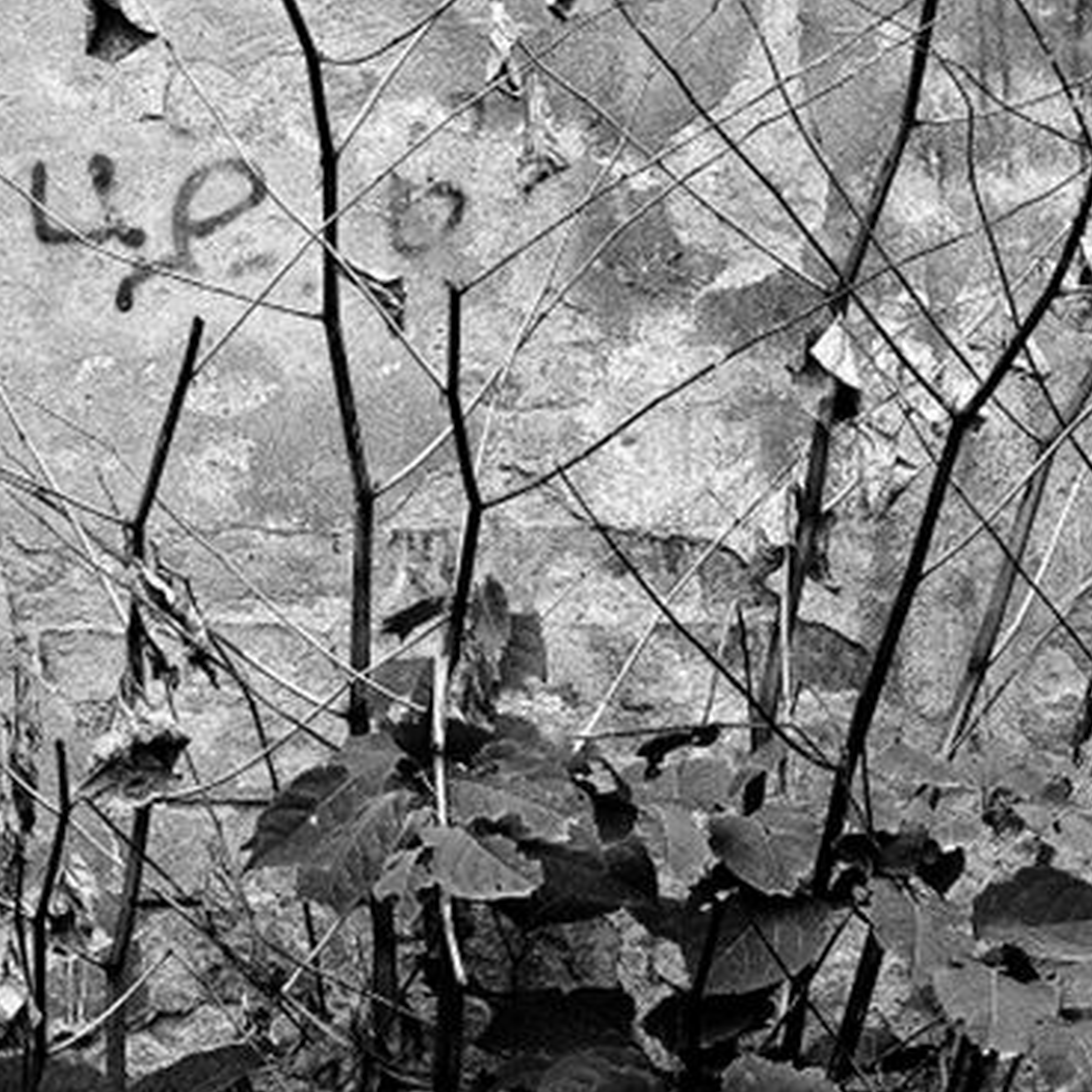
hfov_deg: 11.2
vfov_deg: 11.2
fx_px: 5568
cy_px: 212
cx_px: 745
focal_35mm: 156
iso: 400
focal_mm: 50
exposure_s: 1/80
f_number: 4
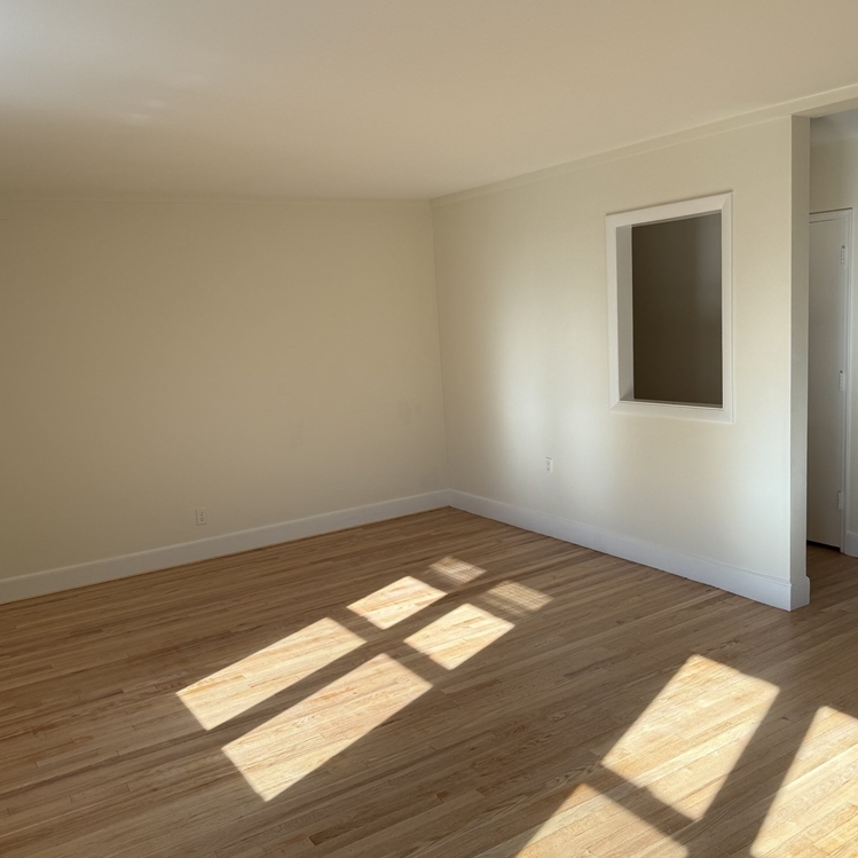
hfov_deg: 55.6
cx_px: 442
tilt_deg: -8.0
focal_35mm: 29
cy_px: 428
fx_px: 813
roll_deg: +3.4
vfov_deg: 55.6
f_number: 1.78
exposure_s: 1/559
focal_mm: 6.76
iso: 80
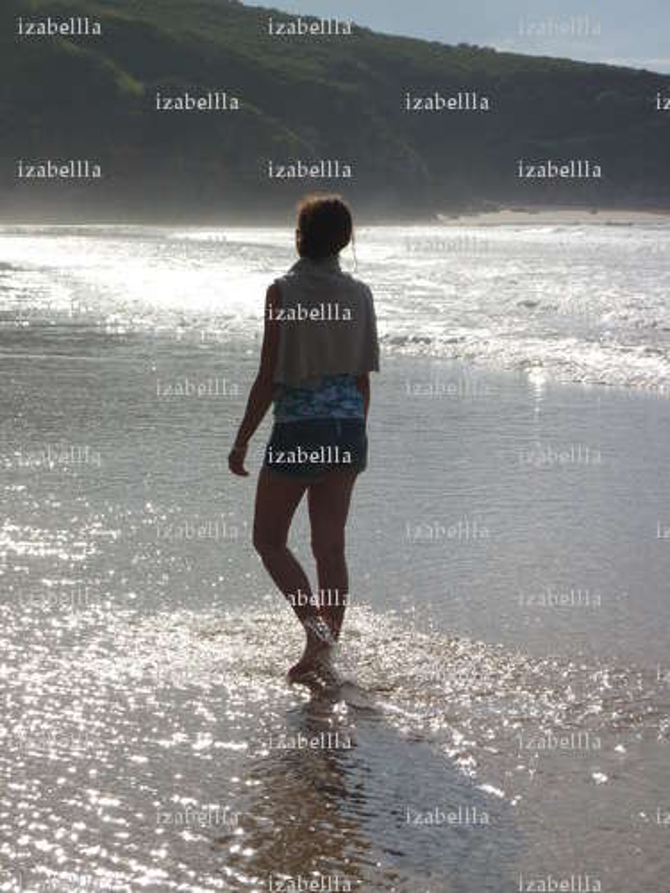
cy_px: 446
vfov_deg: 20.4
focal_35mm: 96
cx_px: 335
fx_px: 2477
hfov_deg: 15.4
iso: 80
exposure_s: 1/1300
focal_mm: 15.8
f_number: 5.6
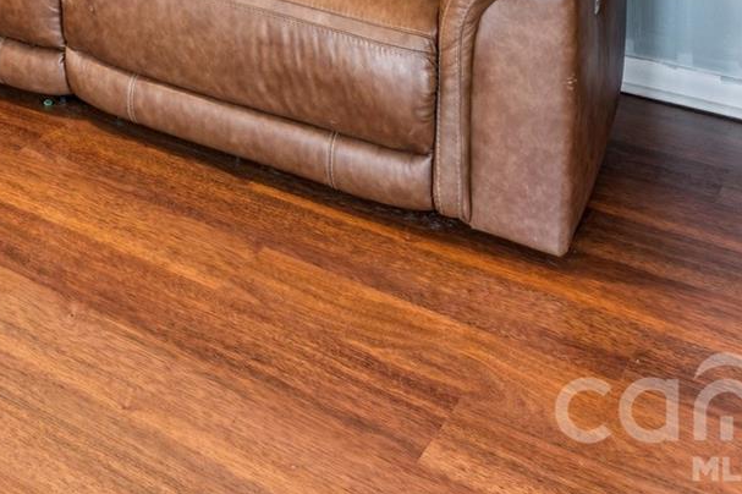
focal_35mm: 55
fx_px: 1126
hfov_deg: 34.0
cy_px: -332
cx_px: 39
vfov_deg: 19.8
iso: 100
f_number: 10
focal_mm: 16.2
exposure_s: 1.6
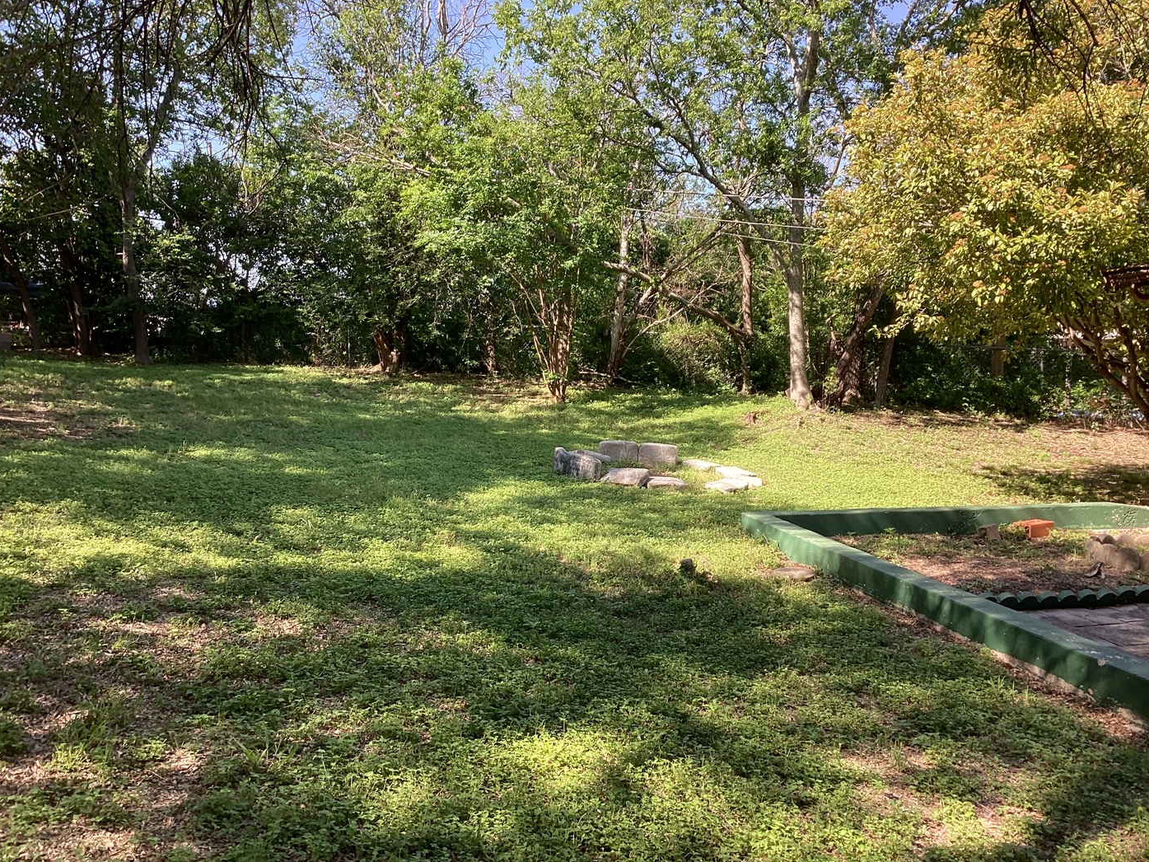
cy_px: 433
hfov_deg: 56.8
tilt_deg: -5.7
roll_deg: +1.9
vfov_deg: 44.2
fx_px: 1062
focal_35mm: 32
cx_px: 570
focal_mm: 3.3
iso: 25
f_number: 2.4
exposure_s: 1/149
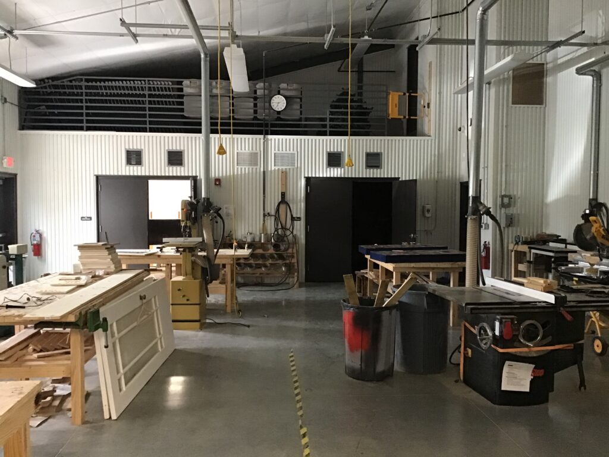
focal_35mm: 31
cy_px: 228
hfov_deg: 58.4
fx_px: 545
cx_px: 304
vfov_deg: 45.4
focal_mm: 3.3
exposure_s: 1/30
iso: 200
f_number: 2.4
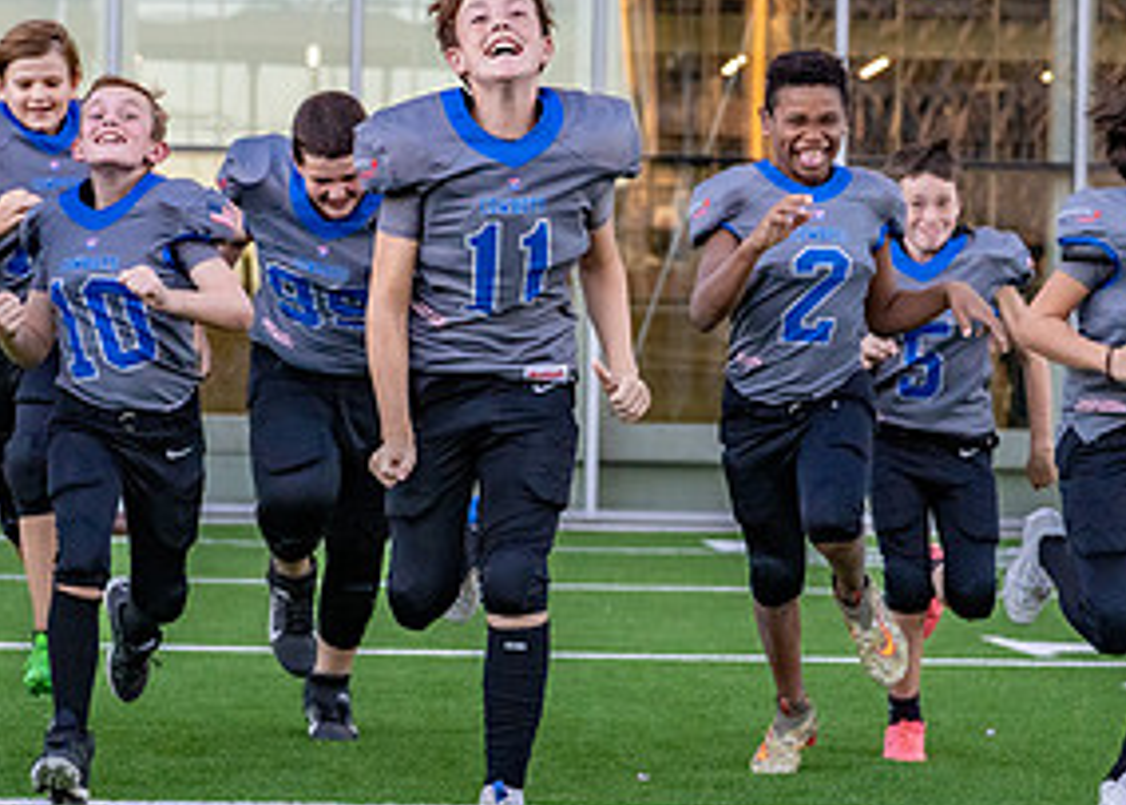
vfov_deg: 11.9
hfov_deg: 16.5
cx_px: 356
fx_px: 3870
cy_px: 434
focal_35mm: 121
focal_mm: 50
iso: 2500
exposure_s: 1/1250
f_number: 3.2
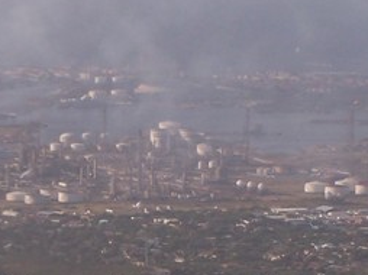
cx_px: -10
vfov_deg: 4.5
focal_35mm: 331
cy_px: 255
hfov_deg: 6.0
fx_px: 3516
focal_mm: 17.5
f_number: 4.5
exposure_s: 1/350
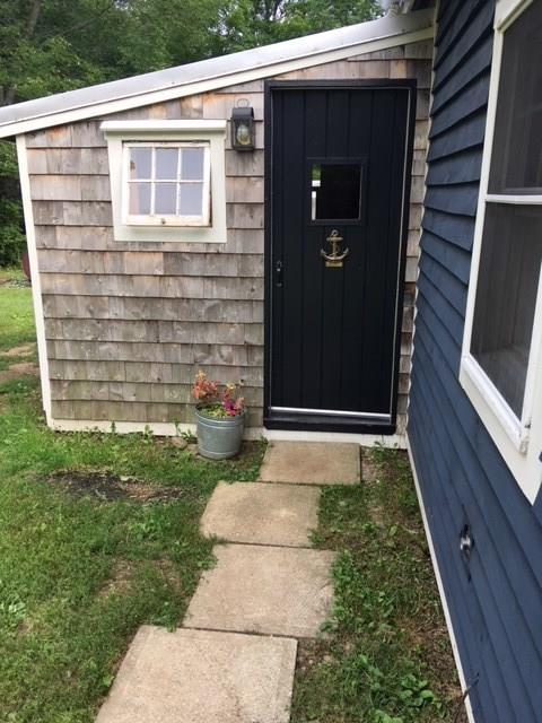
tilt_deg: -16.9
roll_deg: +0.6
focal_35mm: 29
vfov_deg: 61.7
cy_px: 362
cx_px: 271
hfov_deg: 48.2
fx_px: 605
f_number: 2.2
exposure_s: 1/120
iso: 32
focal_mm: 4.15
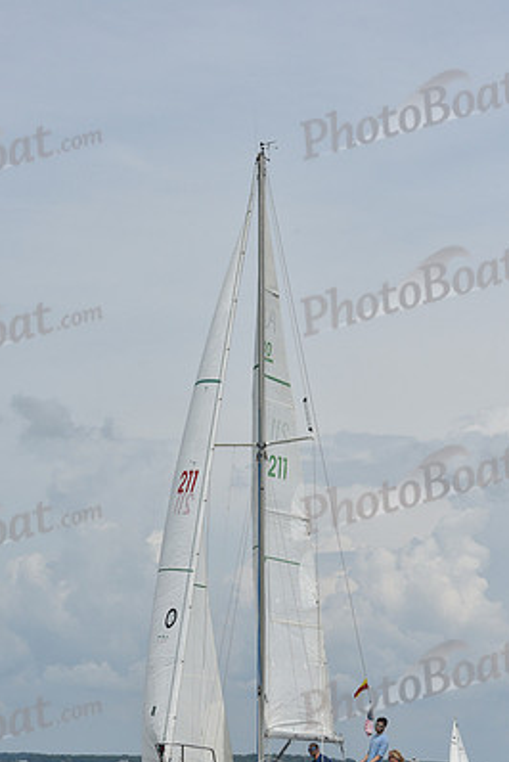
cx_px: 202
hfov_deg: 13.4
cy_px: 414
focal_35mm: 102
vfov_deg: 20.0
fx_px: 2159
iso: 320
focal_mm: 70
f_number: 10
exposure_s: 1/1250
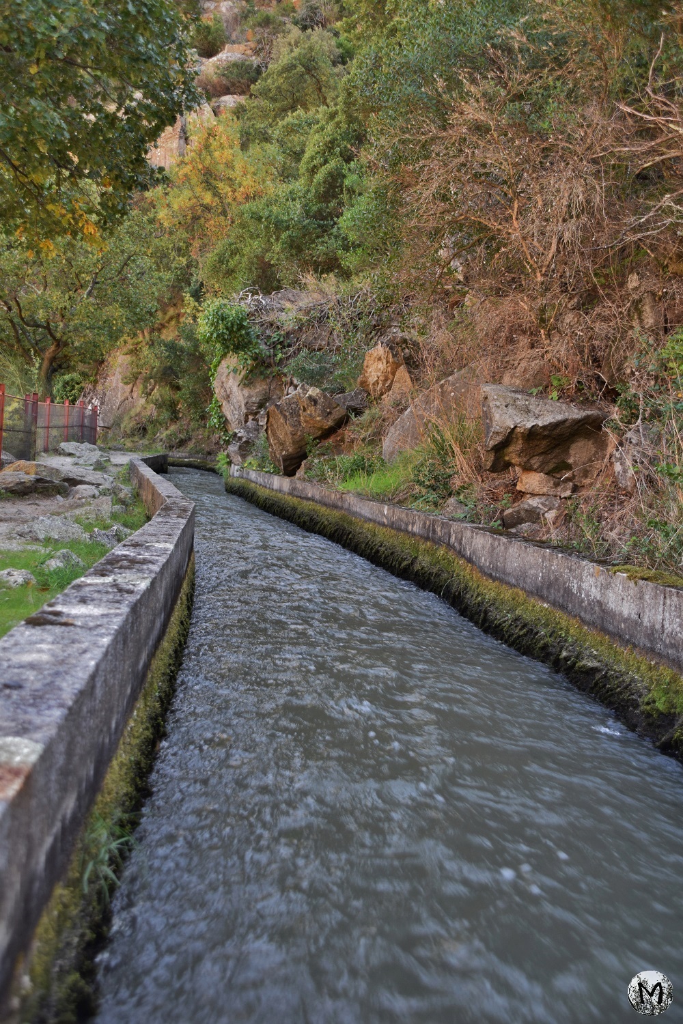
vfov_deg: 49.6
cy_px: 512
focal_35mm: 39
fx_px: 1110
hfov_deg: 34.2
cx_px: 342
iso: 400
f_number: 4
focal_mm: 26
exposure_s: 1/60
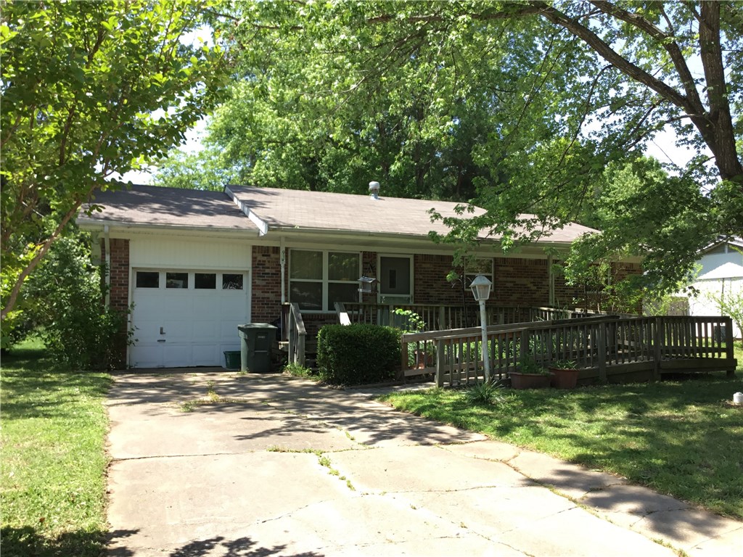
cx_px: 372
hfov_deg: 58.4
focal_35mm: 31
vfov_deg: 45.4
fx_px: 665
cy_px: 278
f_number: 2.4
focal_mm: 3.3
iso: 25
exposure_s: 1/285
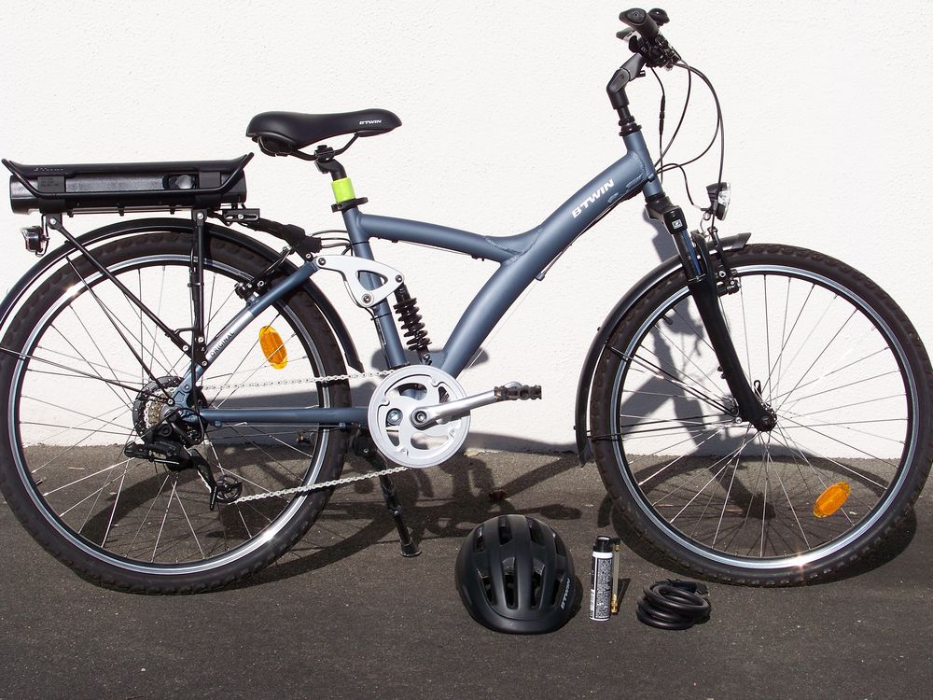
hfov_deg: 26.3
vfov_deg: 19.9
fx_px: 1995
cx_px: 466
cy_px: 350
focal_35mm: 74
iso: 64
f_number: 5.6
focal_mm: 14.6
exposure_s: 1/500
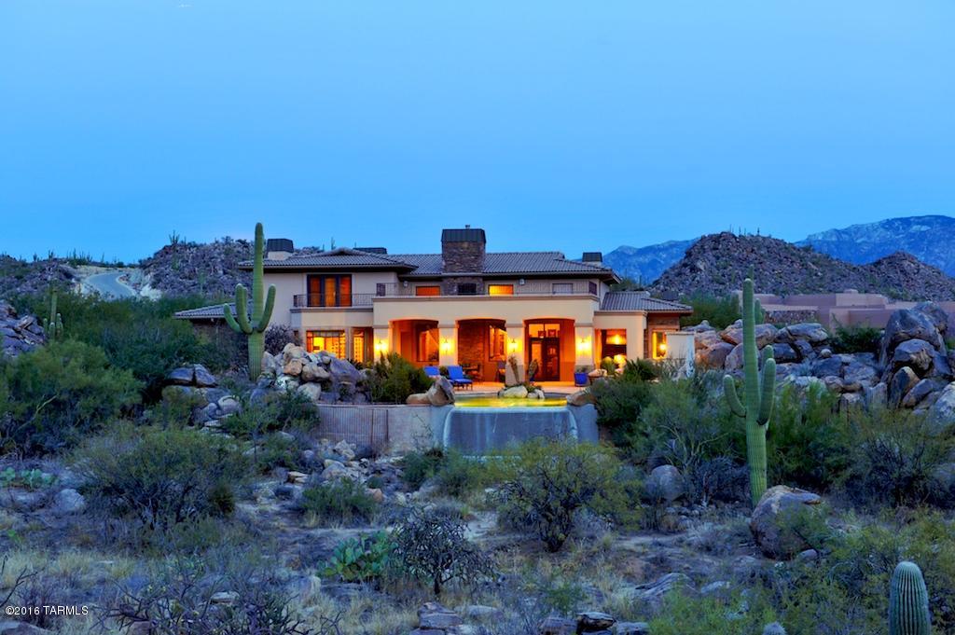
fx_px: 1166
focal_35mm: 44
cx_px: 478
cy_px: 318
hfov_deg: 44.5
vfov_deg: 30.5
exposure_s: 1/2
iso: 400
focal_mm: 44
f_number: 5.6
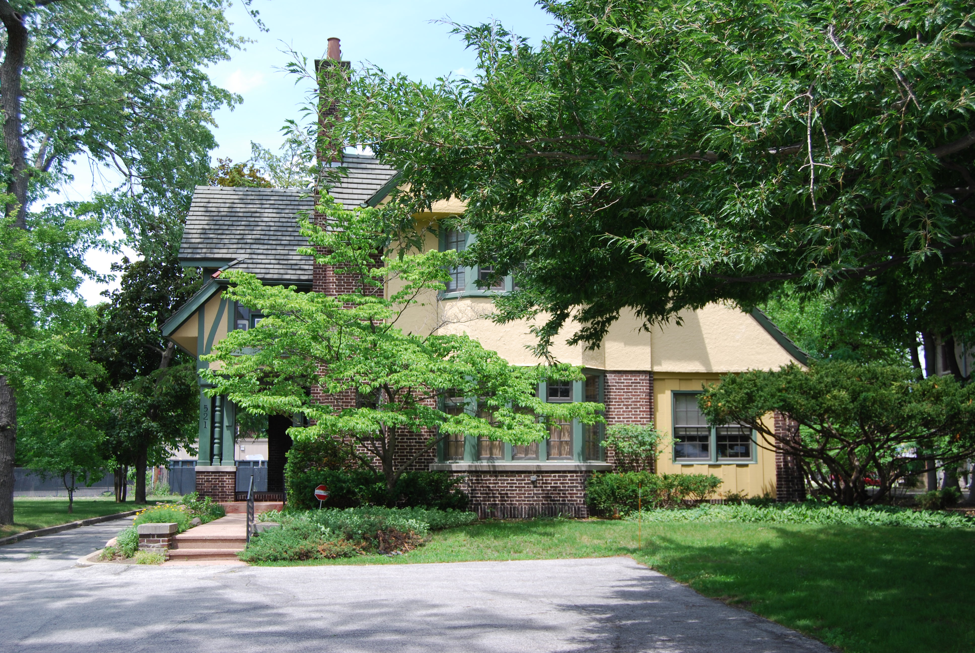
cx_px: 488
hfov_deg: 49.5
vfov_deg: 34.3
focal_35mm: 39
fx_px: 1058
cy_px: 326
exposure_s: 1/160
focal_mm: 26
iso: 100
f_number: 6.3
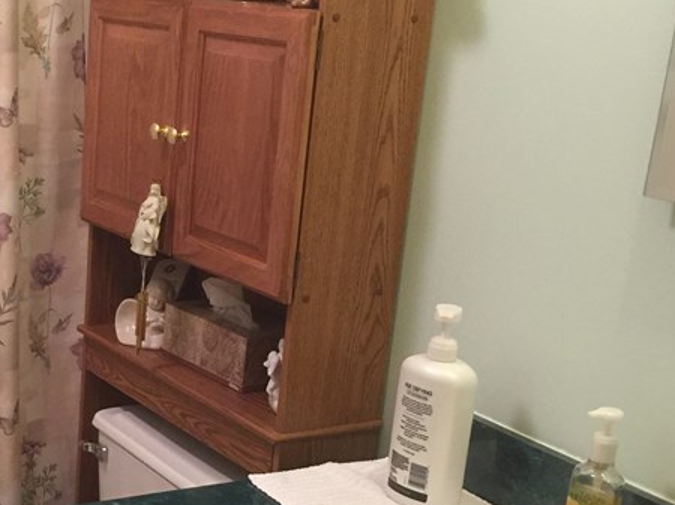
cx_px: 60
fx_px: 1286
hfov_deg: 28.2
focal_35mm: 66
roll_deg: -4.0
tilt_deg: -18.6
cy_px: 406
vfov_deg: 21.9
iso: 100
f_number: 2.2
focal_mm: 4.15
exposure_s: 1/15
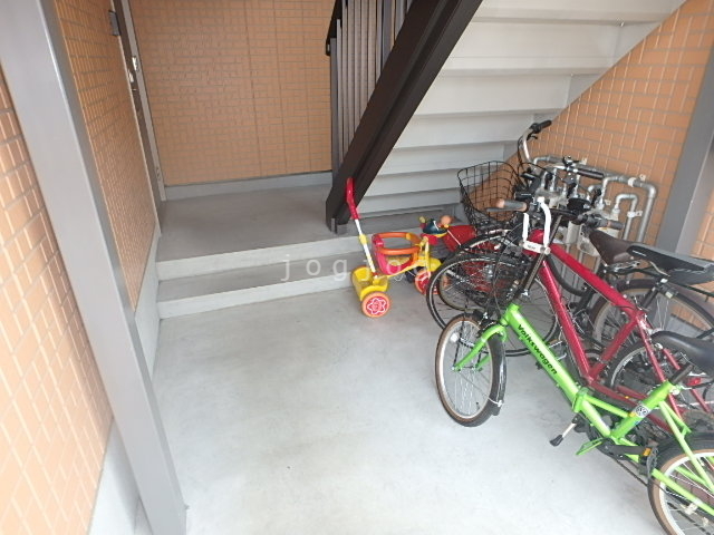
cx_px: 357
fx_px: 433
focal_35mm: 21
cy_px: 268
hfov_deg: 79.0
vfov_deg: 63.4
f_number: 3.5
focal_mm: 3.7
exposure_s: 1/60
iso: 160
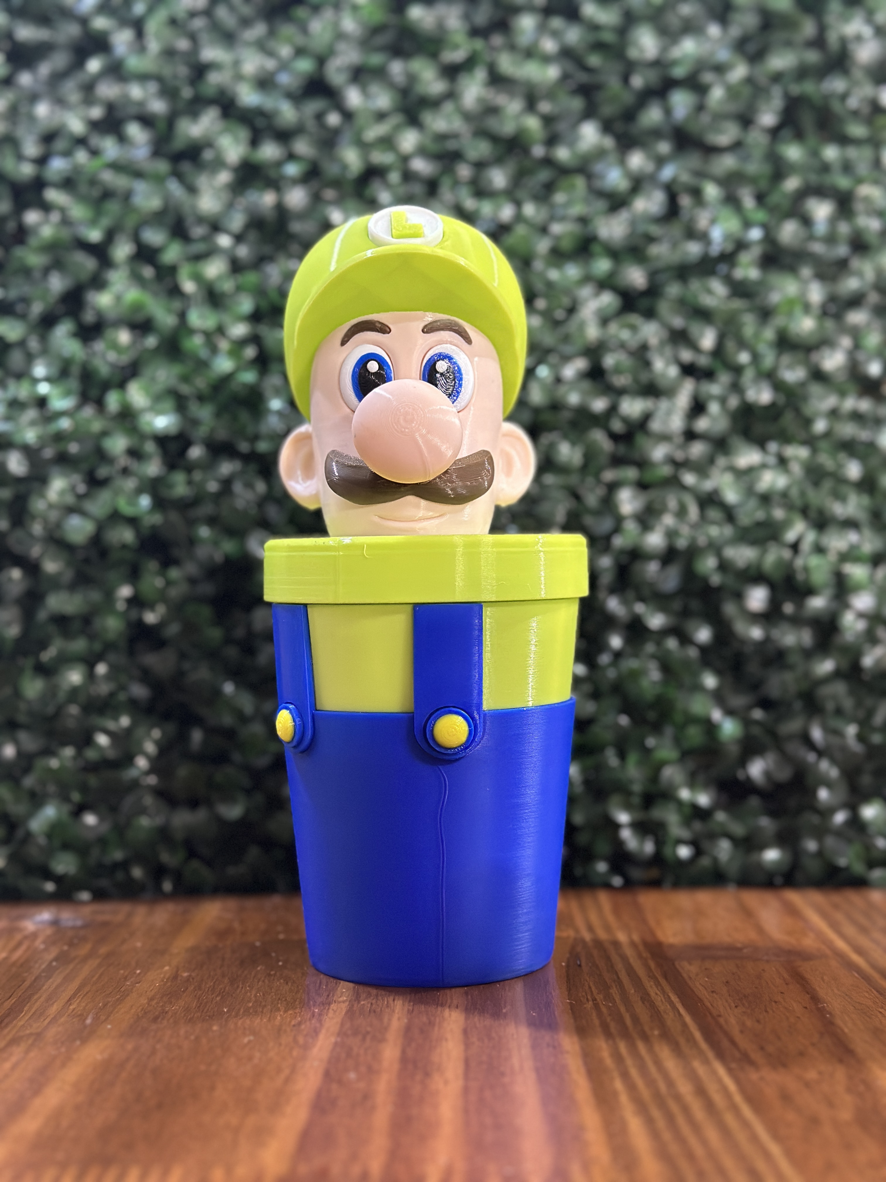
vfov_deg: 39.7
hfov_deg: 30.3
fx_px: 1638
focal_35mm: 48
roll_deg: +0.2
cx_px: 443
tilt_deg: +0.0
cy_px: 591
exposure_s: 1/33
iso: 400
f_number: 1.78
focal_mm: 6.86
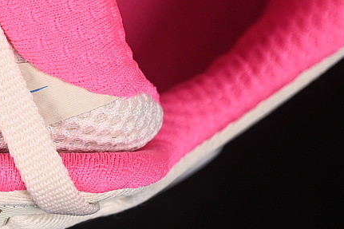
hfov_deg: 10.8
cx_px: -53
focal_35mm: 188
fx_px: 1796
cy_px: -7
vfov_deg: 7.3
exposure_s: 1/80
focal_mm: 50
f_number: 7.1
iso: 160
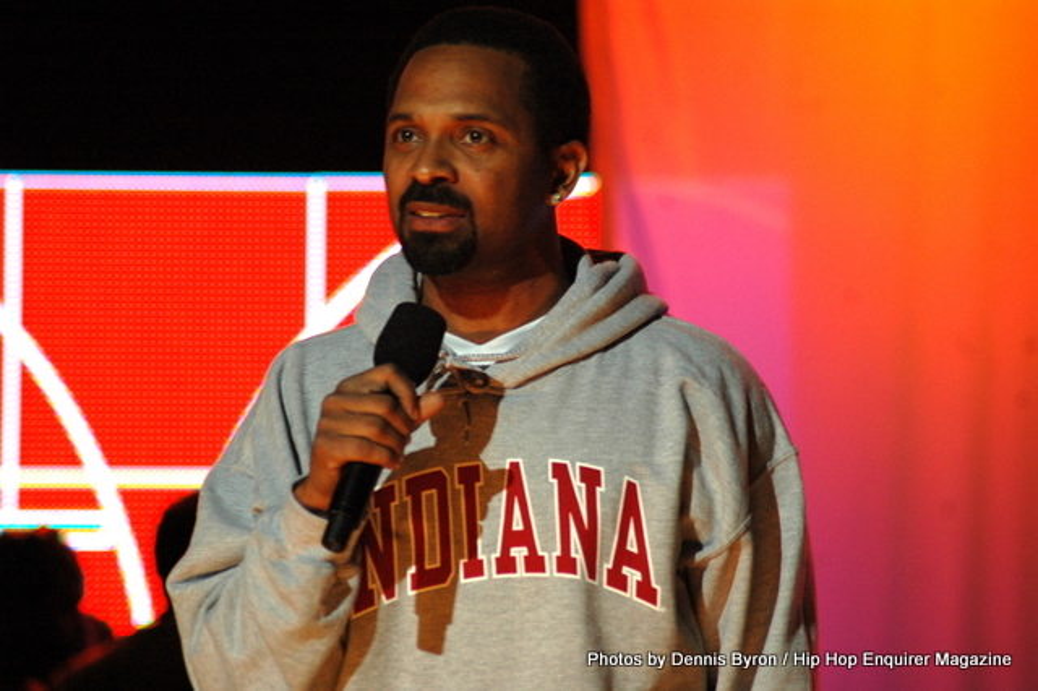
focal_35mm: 270
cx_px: 519
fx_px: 7781
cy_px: 346
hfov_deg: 7.6
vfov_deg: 5.1
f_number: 4.8
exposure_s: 1/80
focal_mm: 180
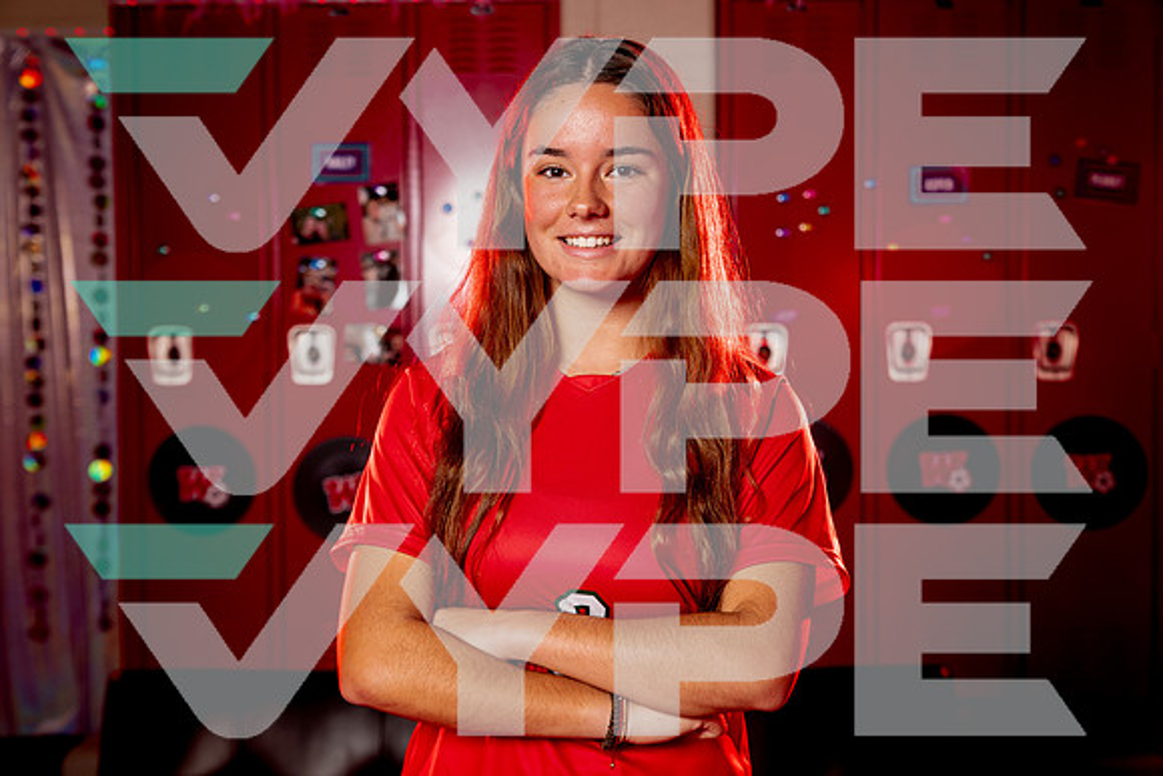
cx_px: 582
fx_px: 1784
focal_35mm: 55
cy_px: 388
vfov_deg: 24.5
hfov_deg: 36.1
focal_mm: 55
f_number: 4.5
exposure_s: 1/250
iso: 160
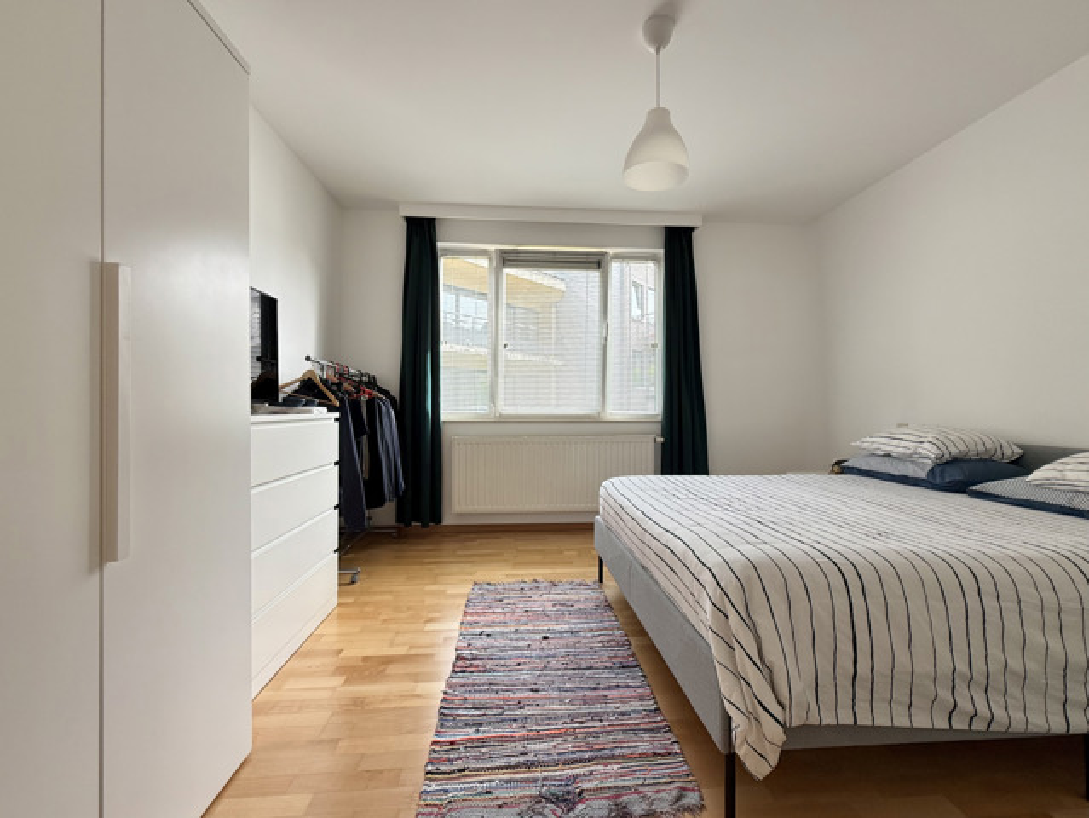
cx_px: 544
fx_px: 441
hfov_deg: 102.0
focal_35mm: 14
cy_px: 409
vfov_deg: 85.7
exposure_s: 1/99
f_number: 2.2
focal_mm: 2.22
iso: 80
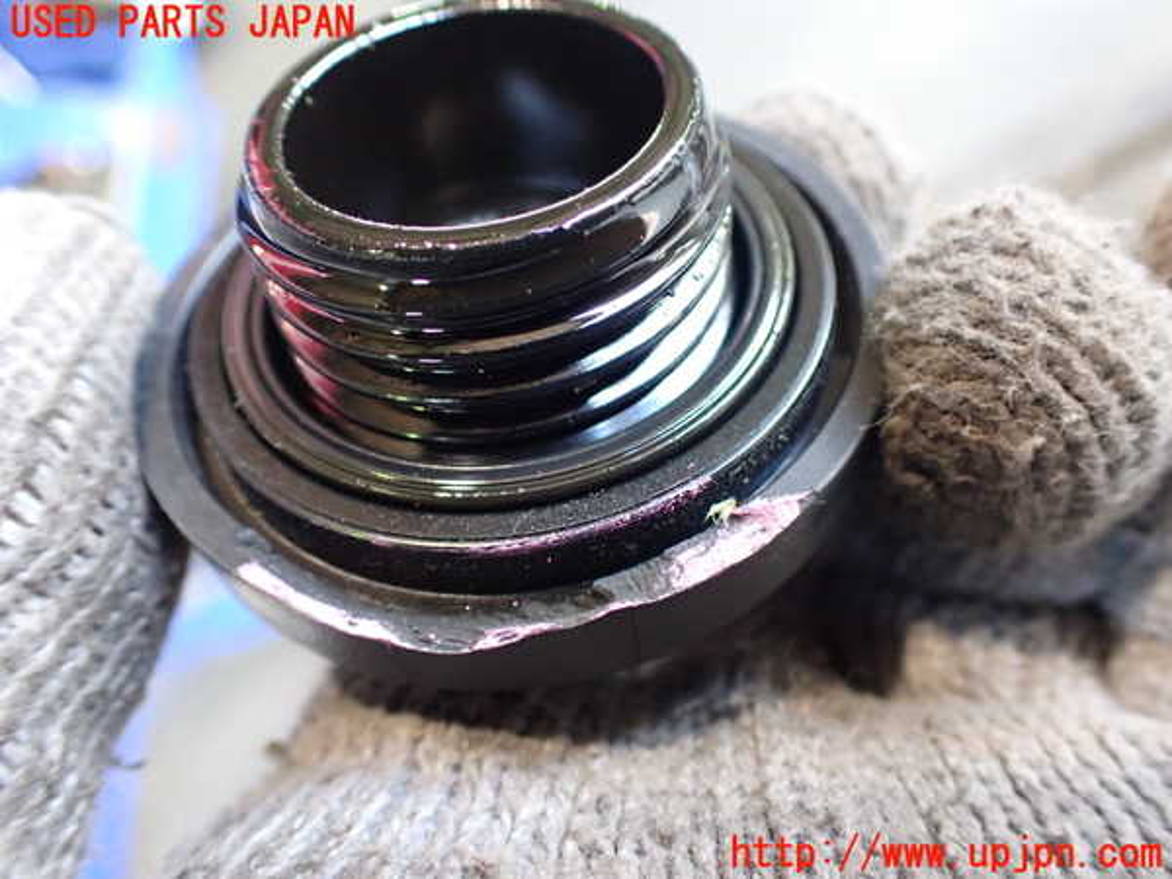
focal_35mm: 30
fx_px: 1016
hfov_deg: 60.0
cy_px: 440
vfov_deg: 46.8
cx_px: 586
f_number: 2.3
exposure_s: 1/60
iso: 800
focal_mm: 5.4
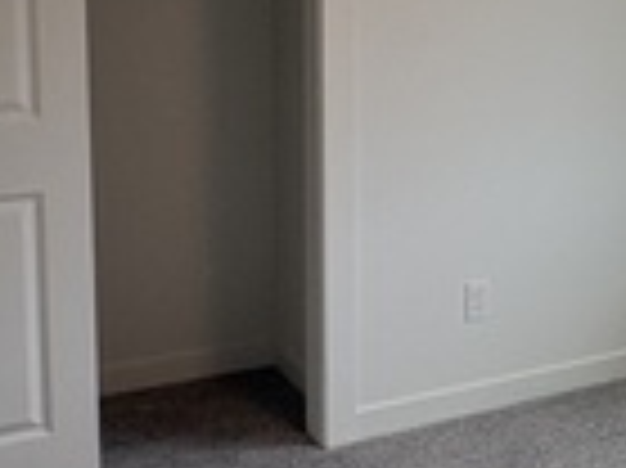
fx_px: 1211
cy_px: 68
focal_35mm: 67
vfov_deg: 21.5
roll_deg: -1.5
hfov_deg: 26.9
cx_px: 669
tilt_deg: -6.3
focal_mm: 2.22
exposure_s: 1/120
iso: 100
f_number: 2.2
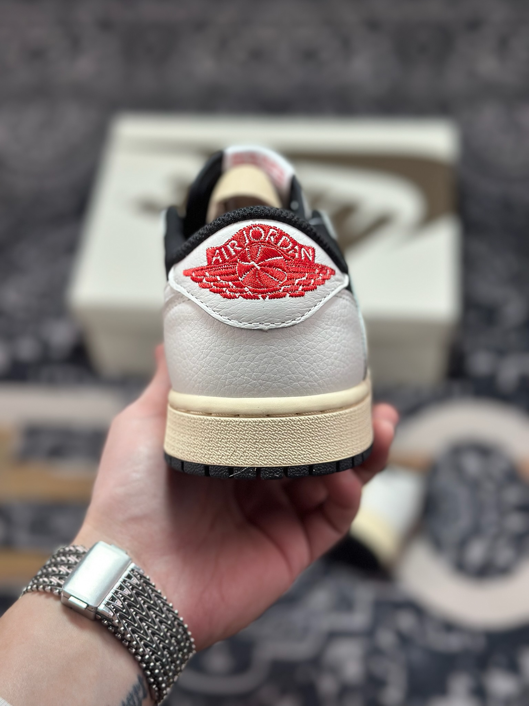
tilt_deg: -54.7
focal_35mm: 48
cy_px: 353
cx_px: 264
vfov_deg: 39.7
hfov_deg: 30.3
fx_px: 978
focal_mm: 6.86
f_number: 1.78
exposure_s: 1/953
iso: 80
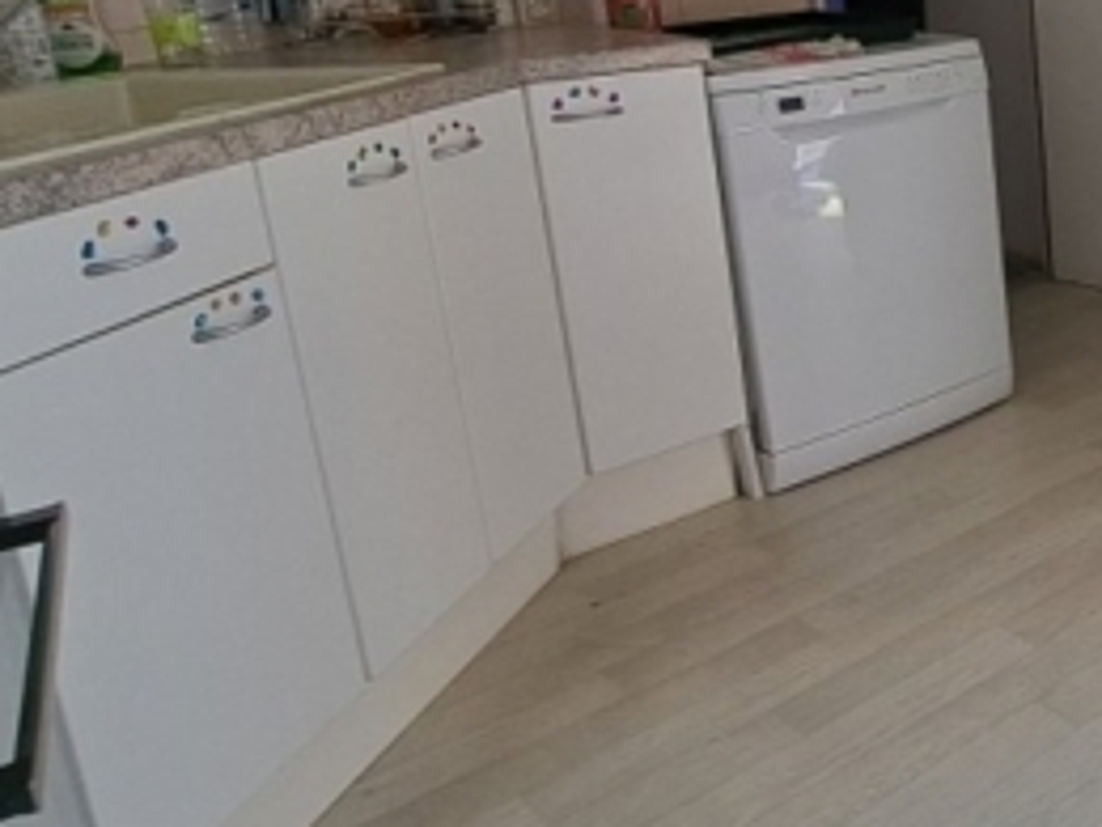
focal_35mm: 37
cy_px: 208
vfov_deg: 37.7
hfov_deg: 38.0
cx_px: 1312
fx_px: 1178
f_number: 2.2
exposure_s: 1/100
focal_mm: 1.74
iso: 50
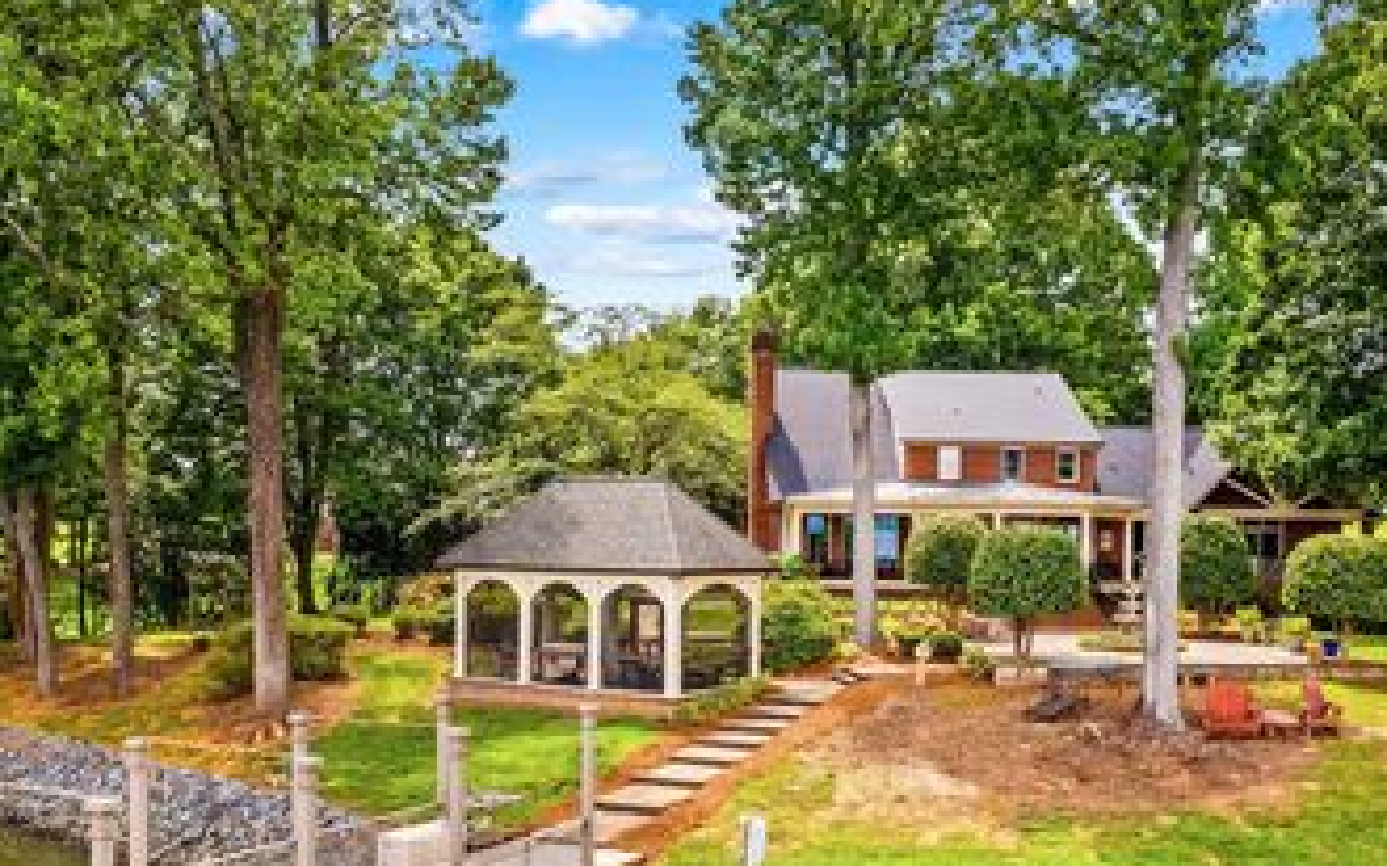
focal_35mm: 34
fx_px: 1285
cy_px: 536
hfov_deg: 56.7
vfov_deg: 37.0
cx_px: 740
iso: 100
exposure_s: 1/500
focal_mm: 8.38
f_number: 2.8
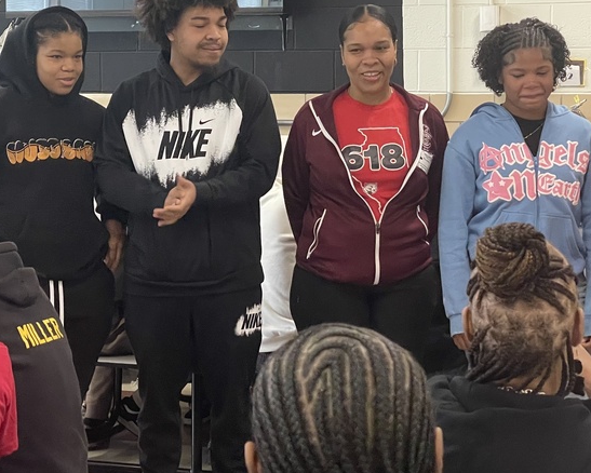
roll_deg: +0.5
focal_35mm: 95
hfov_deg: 20.1
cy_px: 176
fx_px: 1662
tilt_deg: -2.6
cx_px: 237
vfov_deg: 16.2
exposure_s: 1/60
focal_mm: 6
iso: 400
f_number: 2
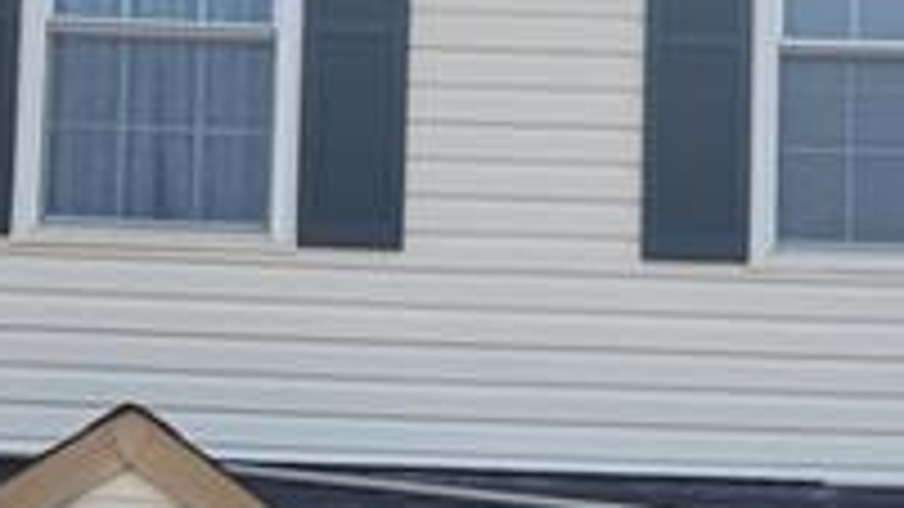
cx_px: 405
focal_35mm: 100
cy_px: 638
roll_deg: -2.2
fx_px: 2397
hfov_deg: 21.4
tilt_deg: +8.9
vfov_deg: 11.8
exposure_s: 1/3953
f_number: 1.78
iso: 80
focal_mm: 6.76
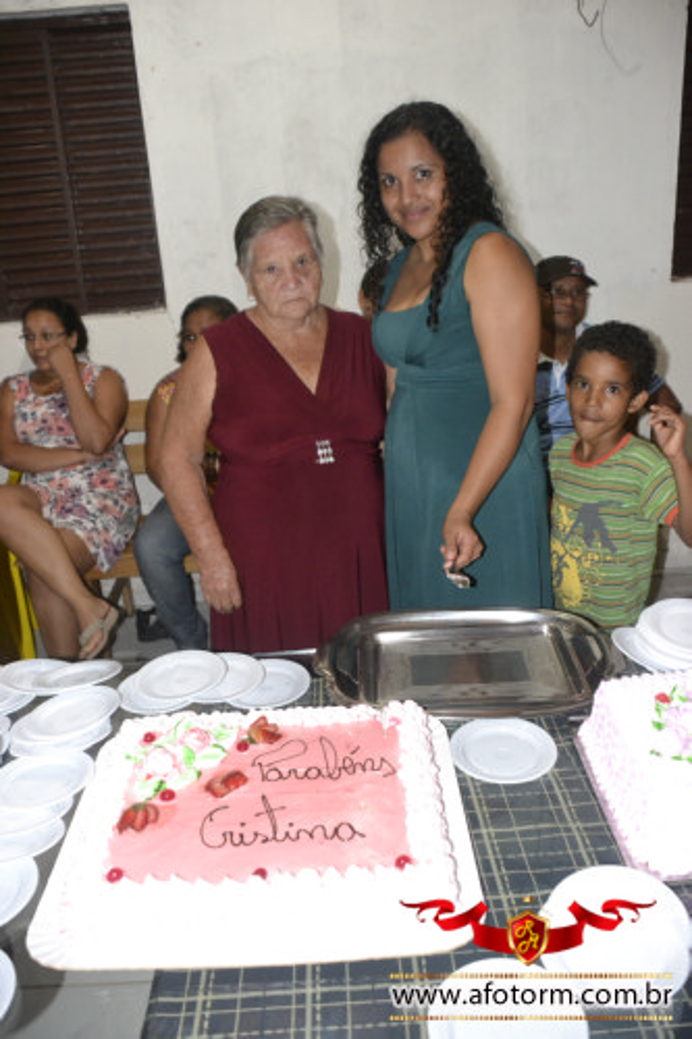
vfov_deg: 61.9
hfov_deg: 43.6
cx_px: 346
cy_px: 520
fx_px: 866
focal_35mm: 30
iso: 3200
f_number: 3.5
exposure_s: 1/60
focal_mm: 20
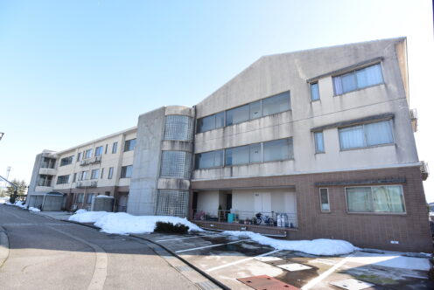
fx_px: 217
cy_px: 145
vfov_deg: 67.5
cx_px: 217
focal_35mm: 18
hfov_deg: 89.9
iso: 160
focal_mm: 6.7
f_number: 4.5
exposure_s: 1/400
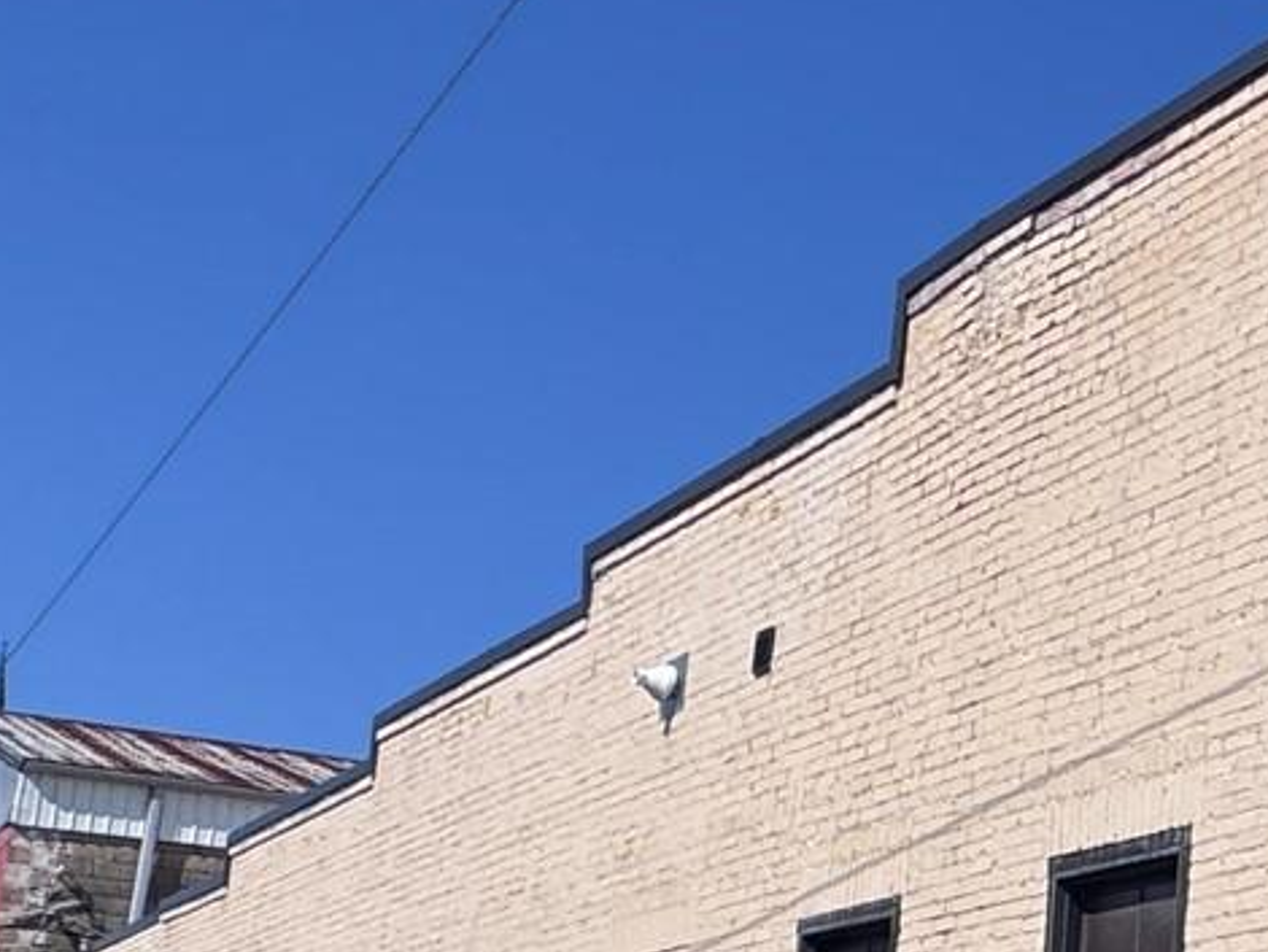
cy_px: 912
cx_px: 2253
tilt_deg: +7.5
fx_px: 2236
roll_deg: +0.8
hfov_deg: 21.4
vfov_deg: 23.2
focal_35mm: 61
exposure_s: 1/3390
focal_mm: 2.22
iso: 50
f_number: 2.2
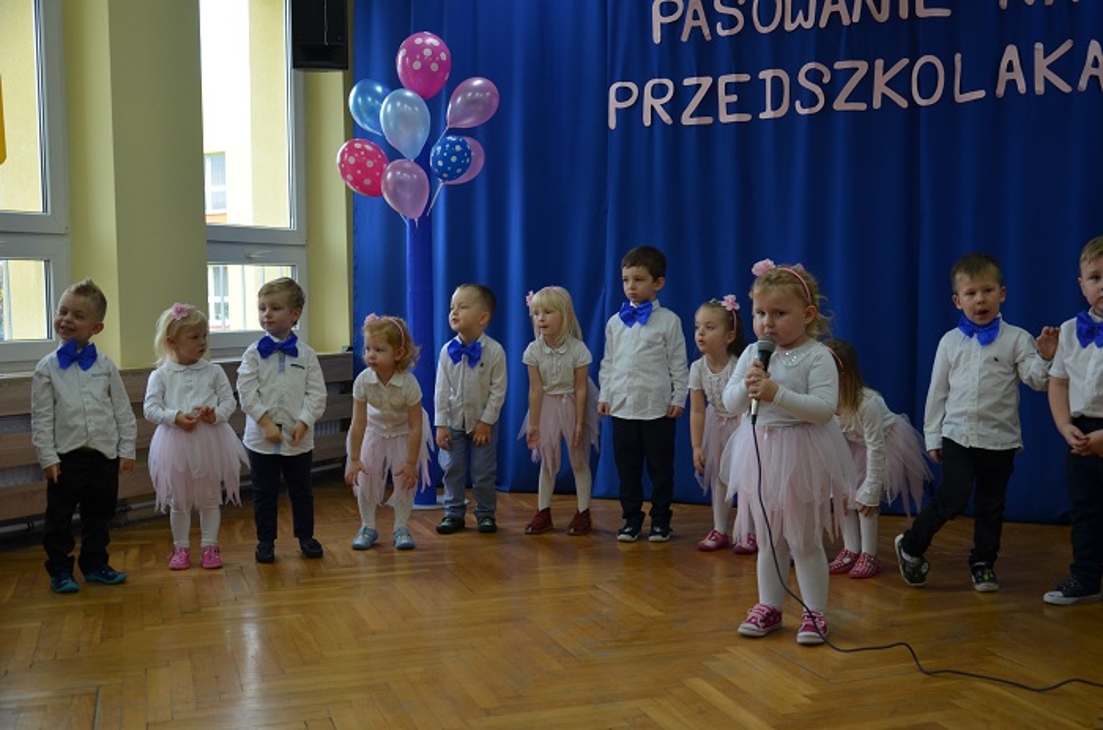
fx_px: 1284
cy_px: 365
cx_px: 552
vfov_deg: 31.7
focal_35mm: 42
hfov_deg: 46.5
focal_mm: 28
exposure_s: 1/60
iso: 500
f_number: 4
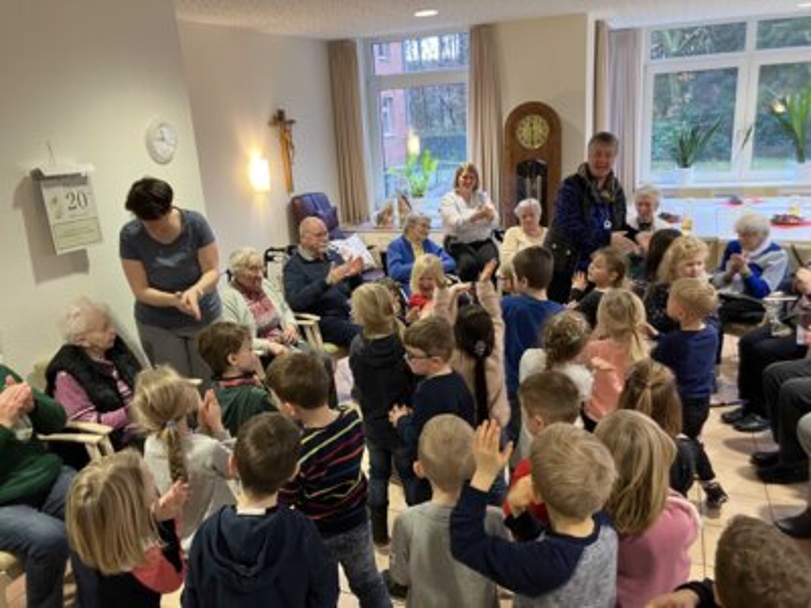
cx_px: 406
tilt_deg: -15.5
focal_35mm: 28
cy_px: 304
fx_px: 656
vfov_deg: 49.7
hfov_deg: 63.4
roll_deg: +4.1
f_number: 1.8
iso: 200
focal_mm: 3.99
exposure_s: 1/50
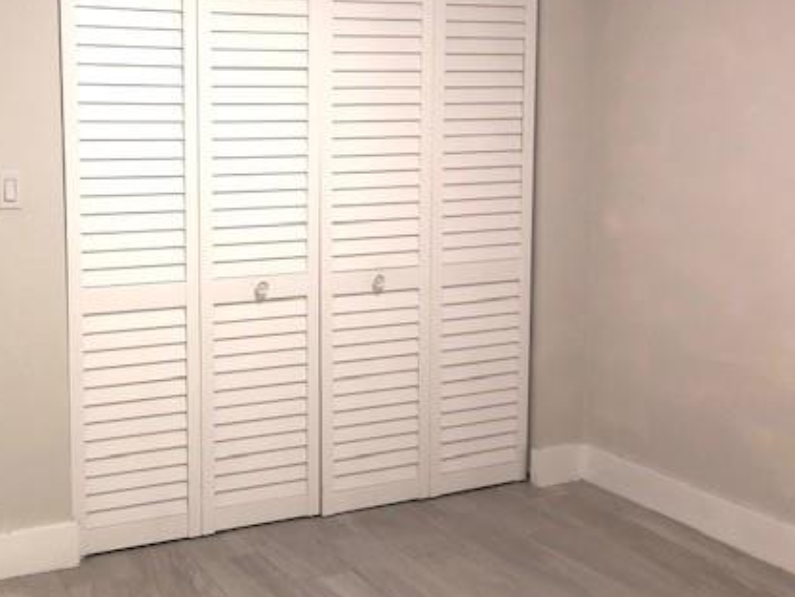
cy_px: 223
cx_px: 202
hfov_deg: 42.5
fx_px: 988
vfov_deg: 33.4
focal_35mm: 43
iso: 25
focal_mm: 3.99
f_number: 1.8
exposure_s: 1/16
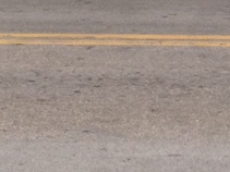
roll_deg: +0.4
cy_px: -471
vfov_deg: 5.1
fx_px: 1766
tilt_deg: +3.7
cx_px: -15
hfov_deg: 7.4
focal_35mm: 266
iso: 50
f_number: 2.4
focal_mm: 4.28
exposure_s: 1/3247
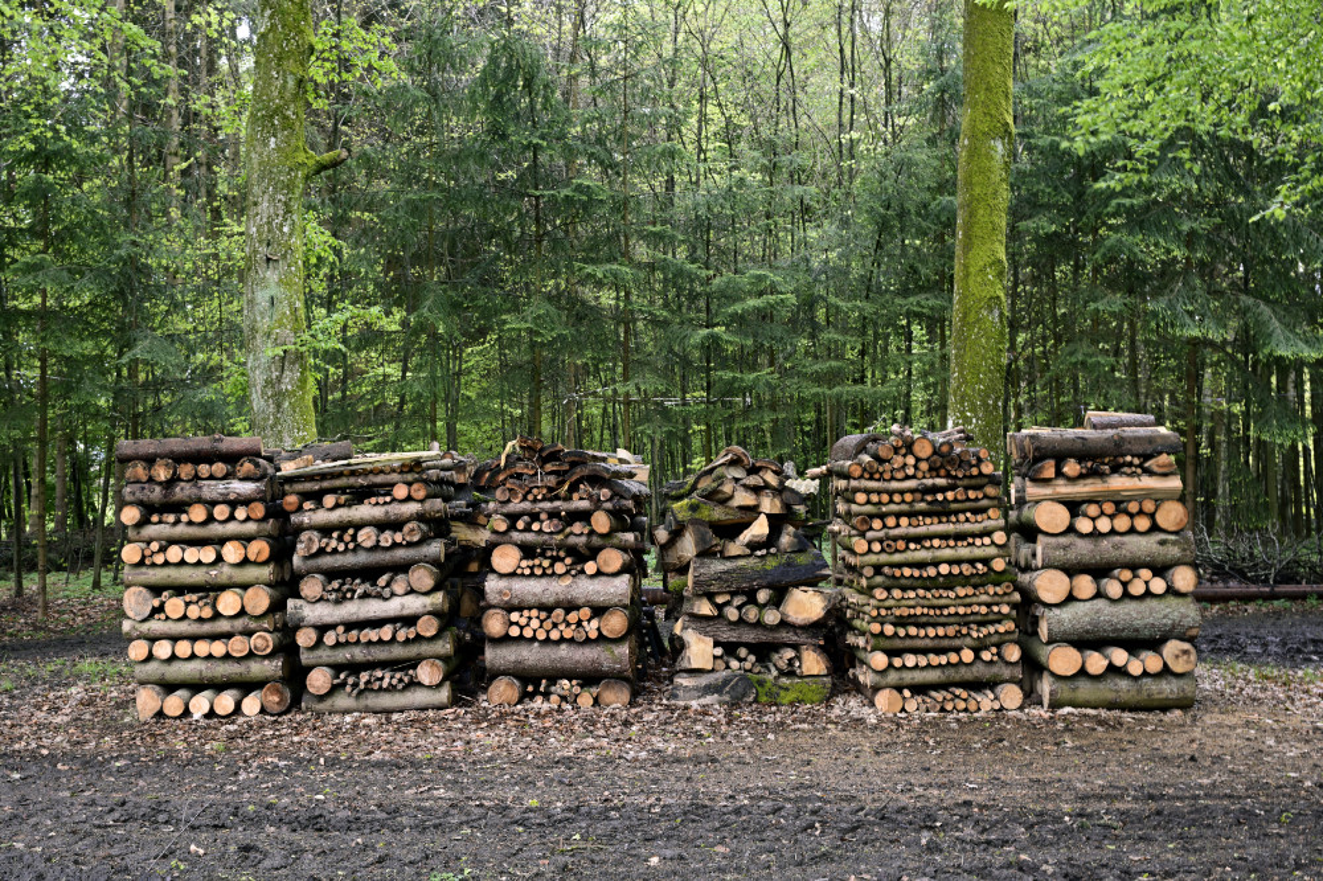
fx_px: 1286
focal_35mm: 35
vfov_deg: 37.8
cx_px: 662
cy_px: 440
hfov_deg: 54.5
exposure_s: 1/10
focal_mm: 35
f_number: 8
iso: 100
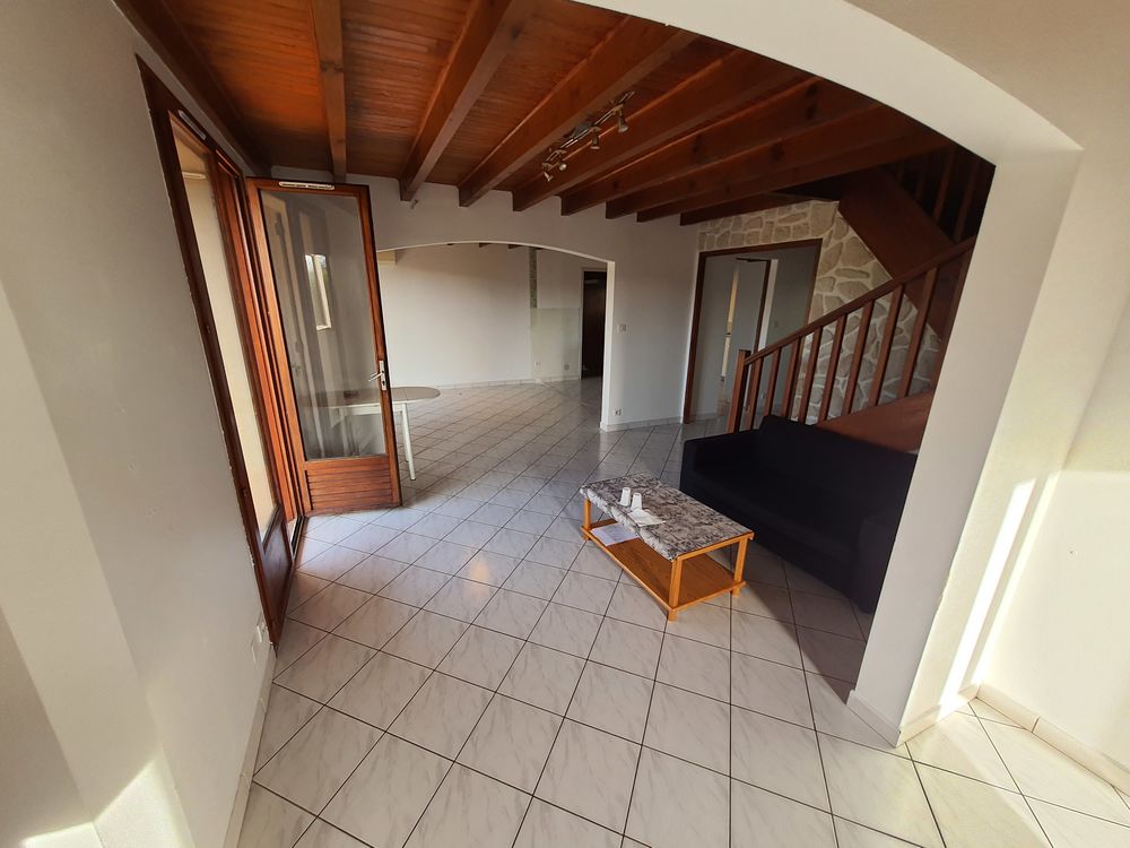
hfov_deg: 106.2
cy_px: 424
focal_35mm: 13
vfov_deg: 89.9
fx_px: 424
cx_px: 565
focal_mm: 1.74
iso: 50
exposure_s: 1/100
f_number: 2.2
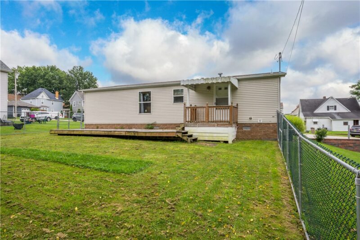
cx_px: 180
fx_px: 210
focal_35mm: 21
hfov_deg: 81.2
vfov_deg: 59.5
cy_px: 120
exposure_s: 1/250
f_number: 6.3
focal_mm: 14
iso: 100
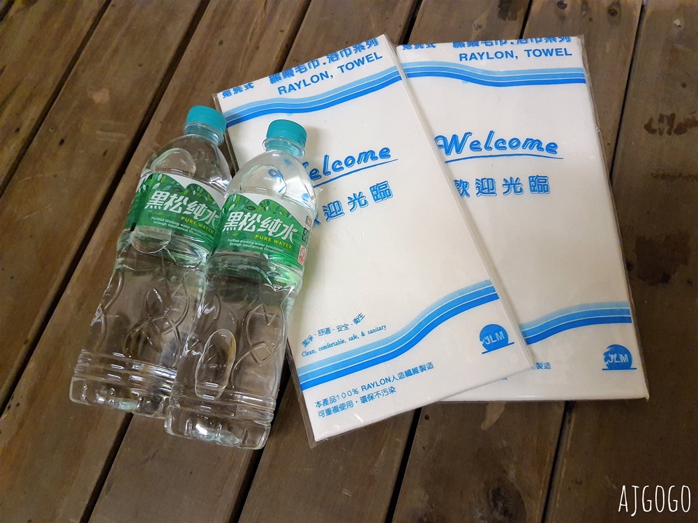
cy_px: 262
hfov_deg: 67.3
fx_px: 524
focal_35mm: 26
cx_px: 349
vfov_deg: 53.1
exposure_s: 1/40
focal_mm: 4.32
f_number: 1.7
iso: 500
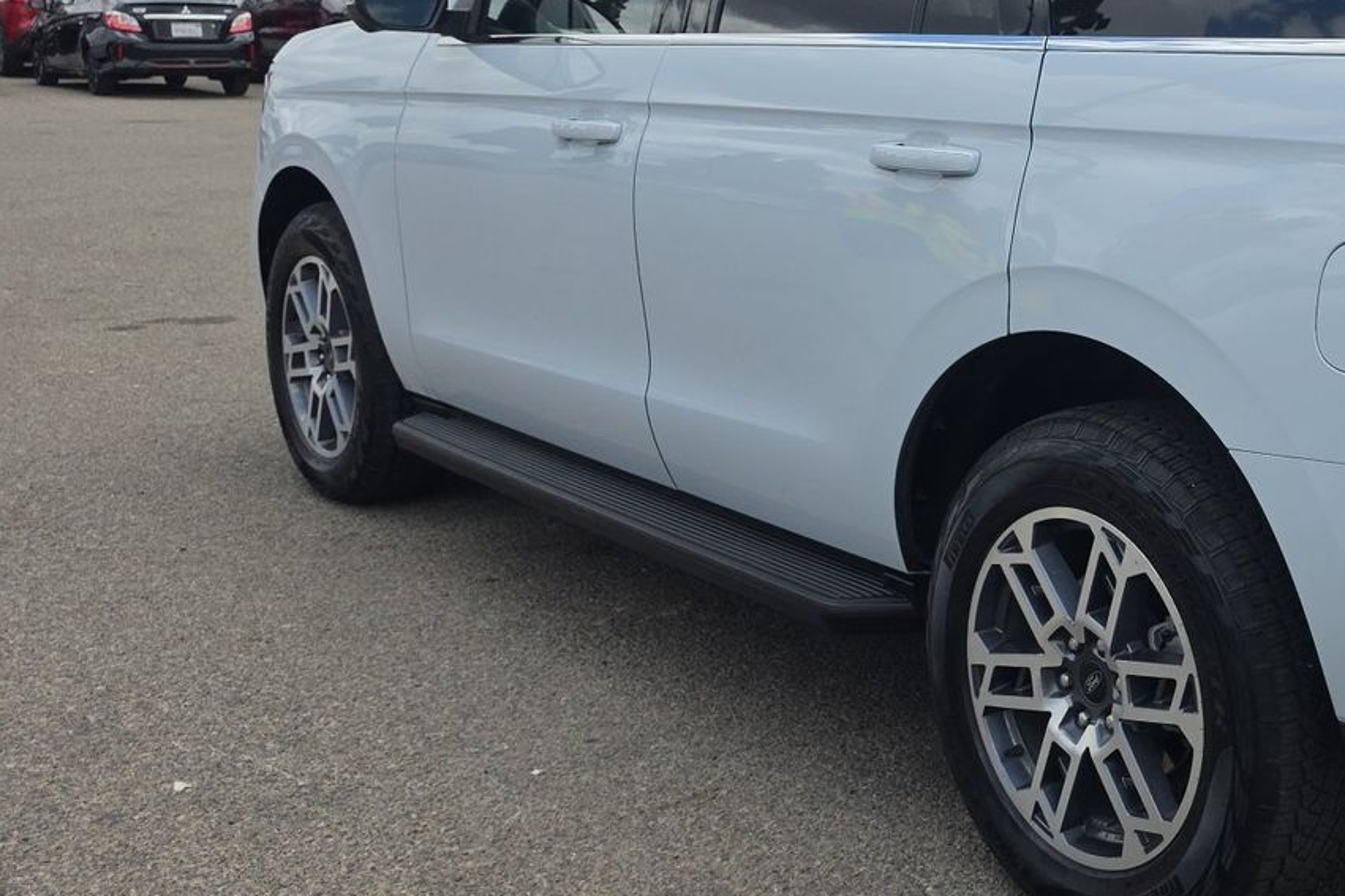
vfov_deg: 29.7
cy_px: 311
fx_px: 1681
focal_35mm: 45
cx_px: 1250
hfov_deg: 39.9
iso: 64
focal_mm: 6.5
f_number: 1.4
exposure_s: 1/5956
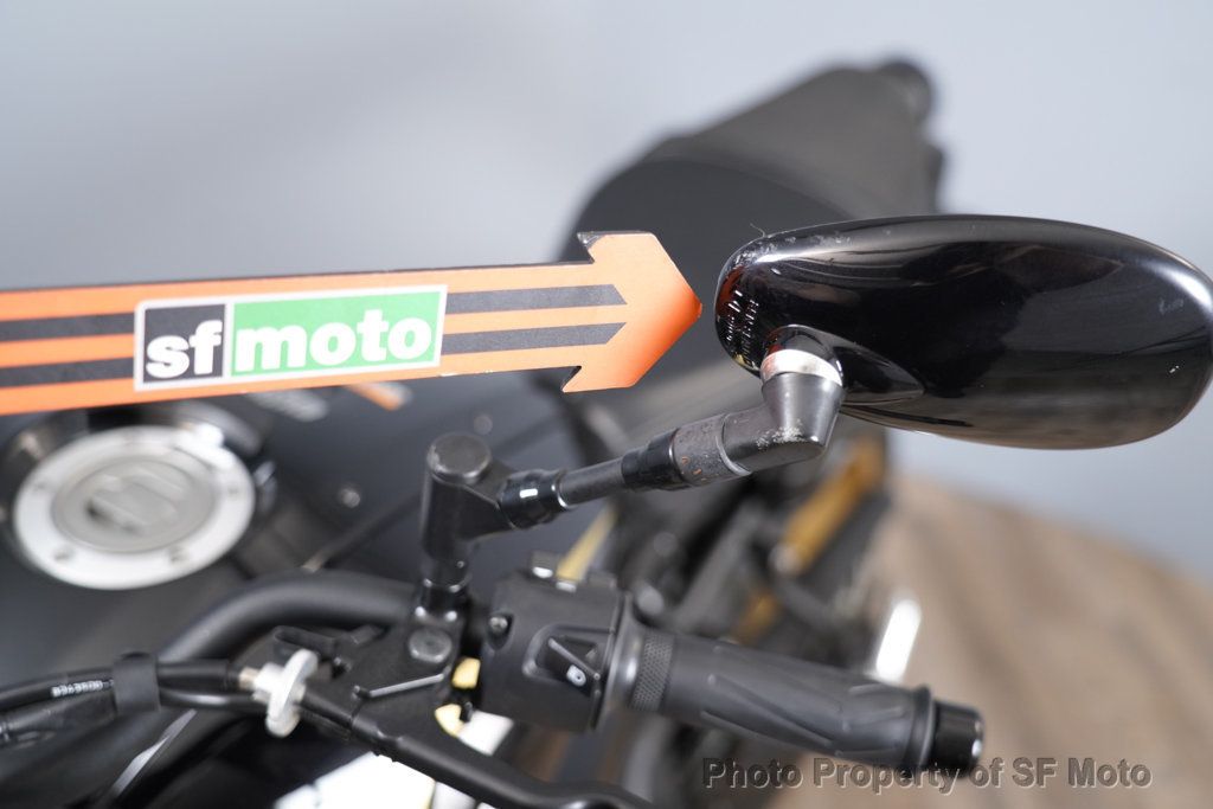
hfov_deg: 41.9
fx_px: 1584
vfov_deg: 28.7
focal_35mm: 47
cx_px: 606
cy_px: 404
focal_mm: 47
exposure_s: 1/100
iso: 1600
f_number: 4
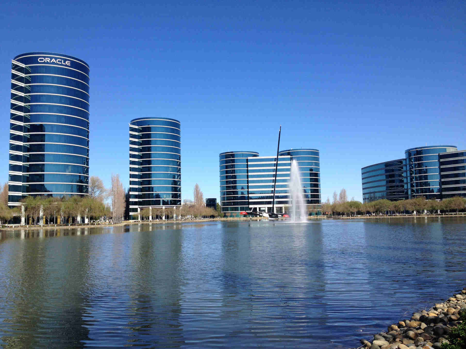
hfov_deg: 52.6
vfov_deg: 40.7
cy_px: 174
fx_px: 471
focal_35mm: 35
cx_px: 233
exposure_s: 1/1972
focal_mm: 4.28
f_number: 2.4
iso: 50
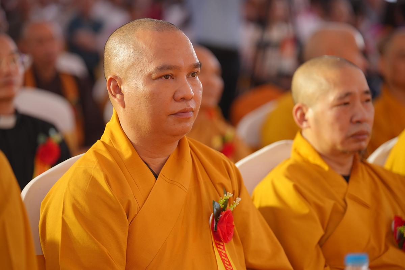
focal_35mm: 127
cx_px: 202
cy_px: 135
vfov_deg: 10.8
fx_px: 1429
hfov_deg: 16.1
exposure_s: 1/160
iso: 400
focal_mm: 127
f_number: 2.8
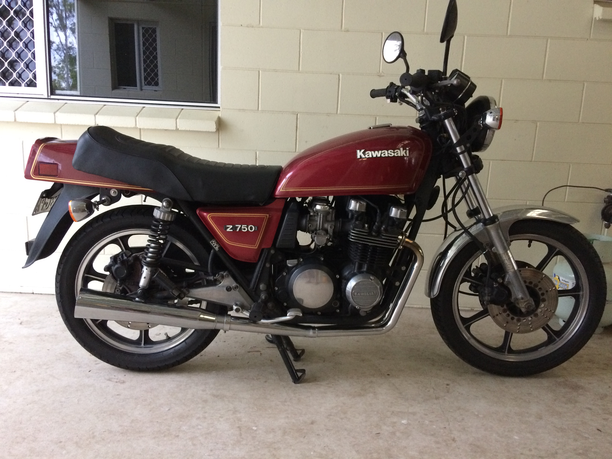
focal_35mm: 29
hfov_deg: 61.7
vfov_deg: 48.2
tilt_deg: -11.7
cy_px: 230
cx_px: 306
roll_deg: -1.7
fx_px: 513
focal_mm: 4.15
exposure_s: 1/33
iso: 320
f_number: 2.2
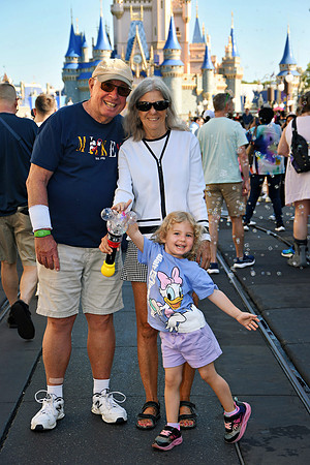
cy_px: 232
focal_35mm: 78
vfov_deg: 26.0
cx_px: 155
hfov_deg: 17.5
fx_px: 1007
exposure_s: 1/200
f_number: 5
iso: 100
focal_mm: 52
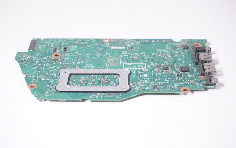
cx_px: 119
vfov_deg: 16.9
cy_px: 72
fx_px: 495
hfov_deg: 26.8
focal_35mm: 77
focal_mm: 50
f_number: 5.6
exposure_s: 1/1600
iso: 5000
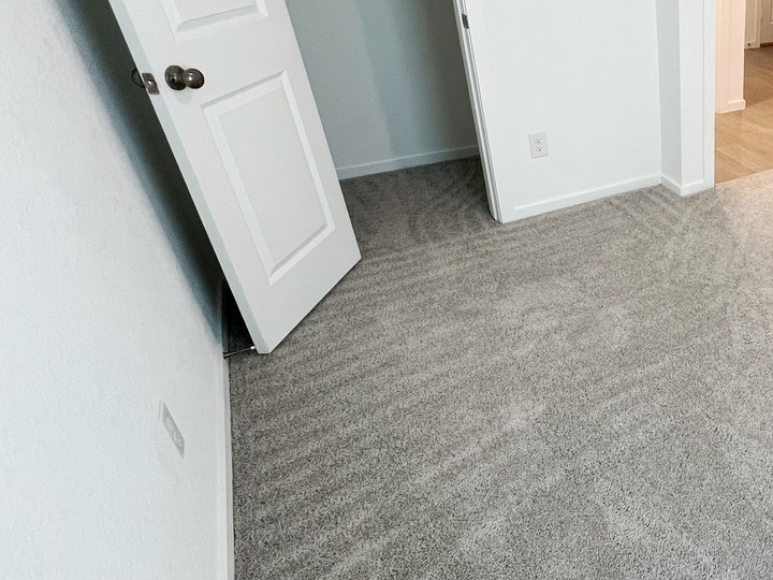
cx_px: 763
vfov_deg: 52.5
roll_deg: -3.6
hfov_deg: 53.7
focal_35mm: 26
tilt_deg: -28.3
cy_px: 220
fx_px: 581
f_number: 1.8
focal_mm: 1.57
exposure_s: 1/120
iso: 200
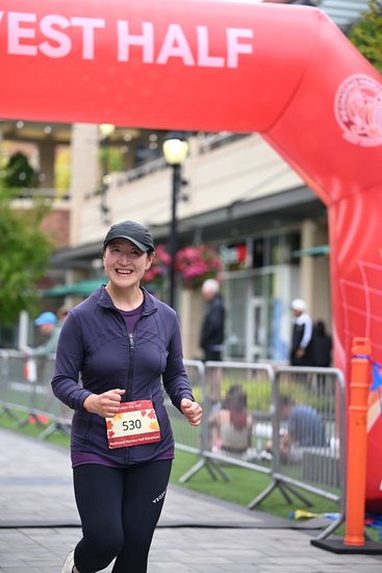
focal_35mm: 95
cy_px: 286
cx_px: 191
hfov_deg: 14.4
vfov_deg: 21.5
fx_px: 1511
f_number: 2.8
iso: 640
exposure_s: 1/1600
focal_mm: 95
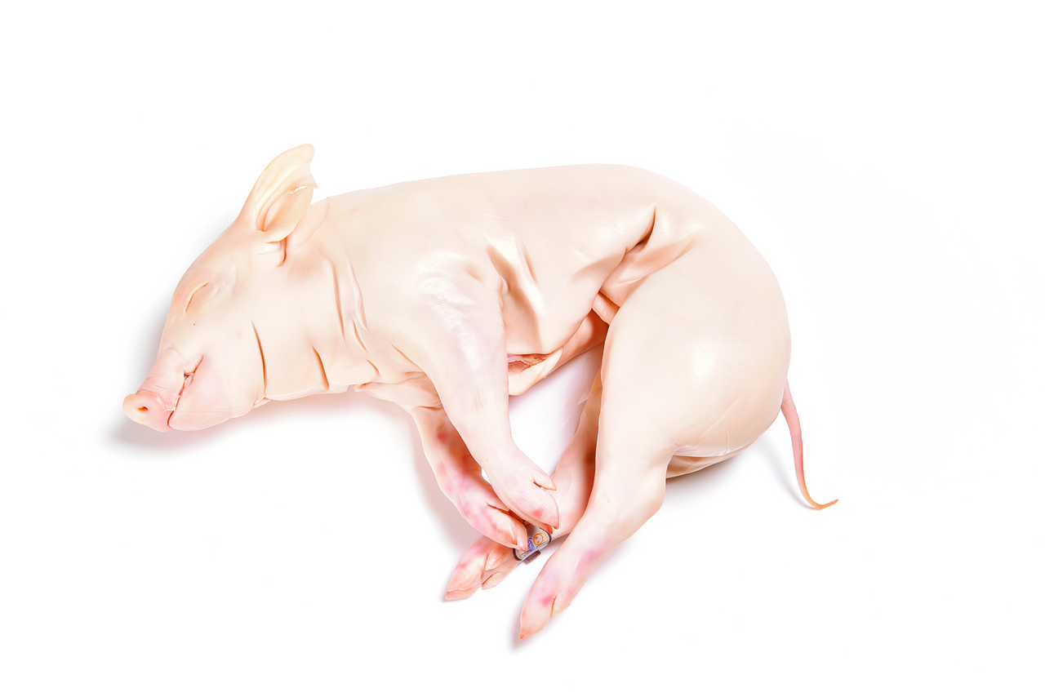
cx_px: 522
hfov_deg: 28.8
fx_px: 2032
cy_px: 348
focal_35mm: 70
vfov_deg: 19.5
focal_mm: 70
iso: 50
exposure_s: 1/125
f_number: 22
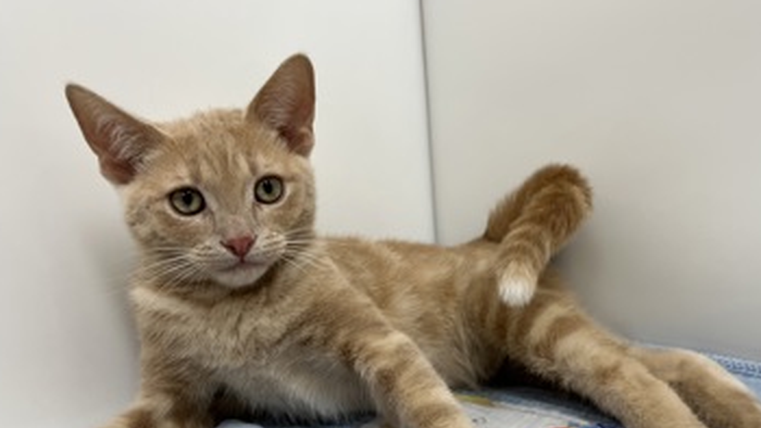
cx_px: 424
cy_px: 273
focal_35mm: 34
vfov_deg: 34.5
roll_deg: +4.3
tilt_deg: -10.9
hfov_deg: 57.9
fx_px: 686
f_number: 1.6
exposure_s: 1/121
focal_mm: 5.1
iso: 80
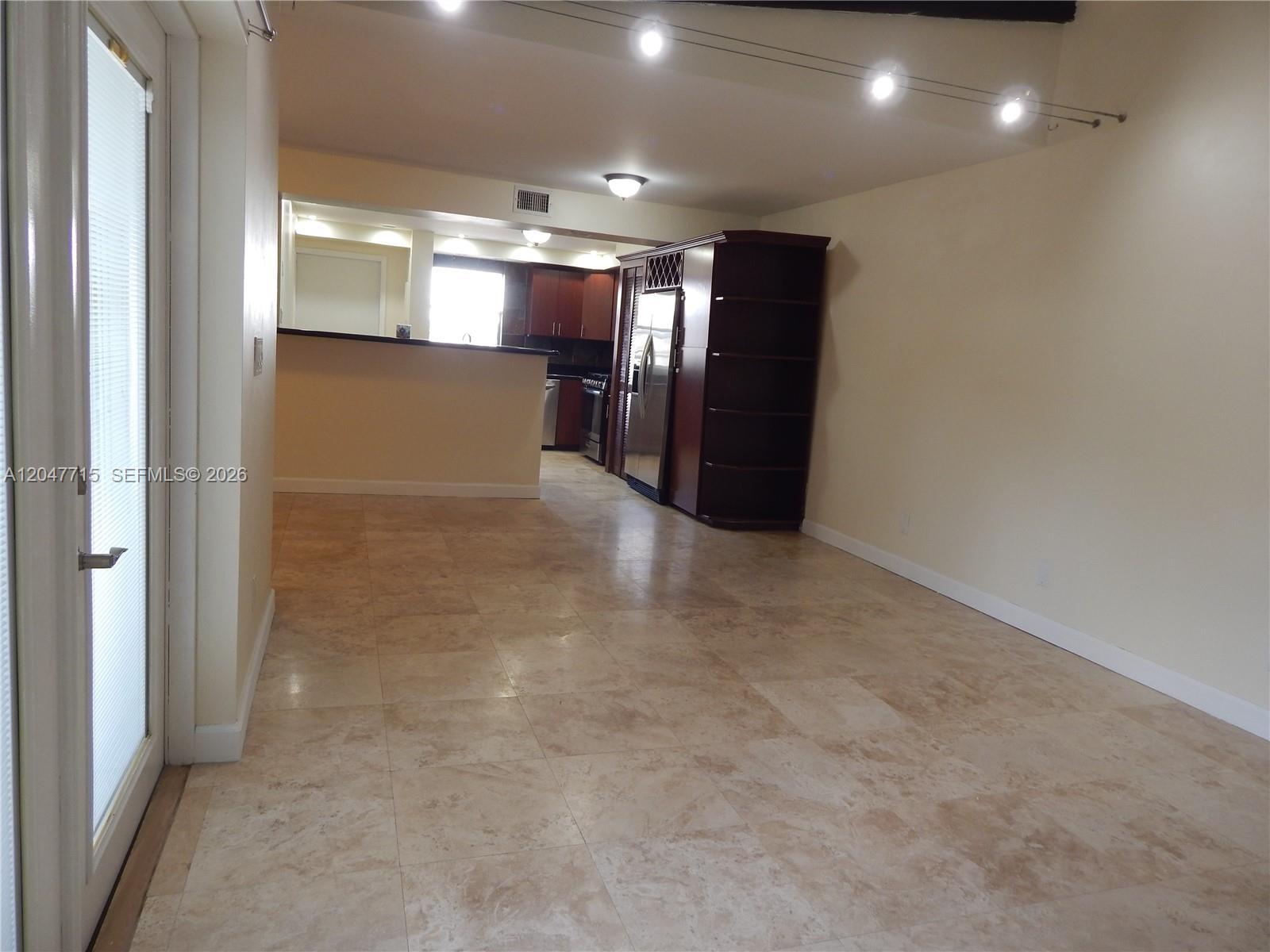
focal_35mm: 23
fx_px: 844
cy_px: 476
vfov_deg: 58.9
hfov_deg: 73.9
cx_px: 635
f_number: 3
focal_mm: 4
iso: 125
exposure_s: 1/30
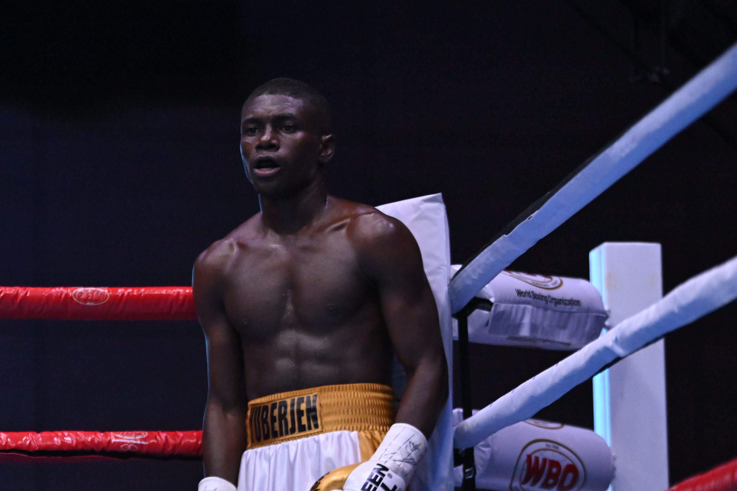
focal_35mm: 183
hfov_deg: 11.2
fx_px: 3746
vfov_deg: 7.5
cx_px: 290
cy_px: 311
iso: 10000
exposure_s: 1/2000
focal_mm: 135
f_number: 2.8
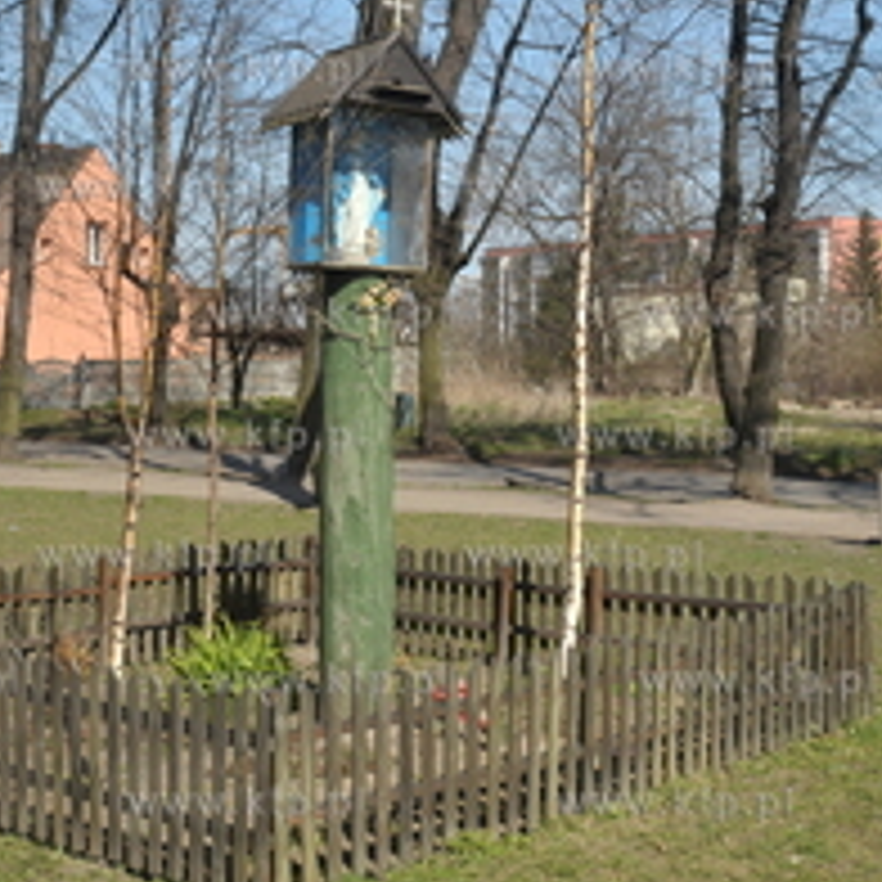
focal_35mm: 59
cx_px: 486
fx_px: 1701
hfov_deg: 29.1
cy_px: 374
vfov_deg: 29.0
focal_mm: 34
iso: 400
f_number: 7.1
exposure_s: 1/1000
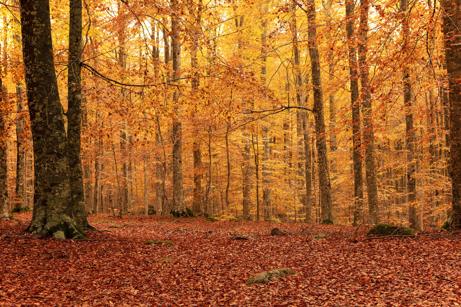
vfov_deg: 27.0
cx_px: 230
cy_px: 154
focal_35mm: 50
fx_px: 640
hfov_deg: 39.6
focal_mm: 50
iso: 50
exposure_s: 1/2
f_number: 9
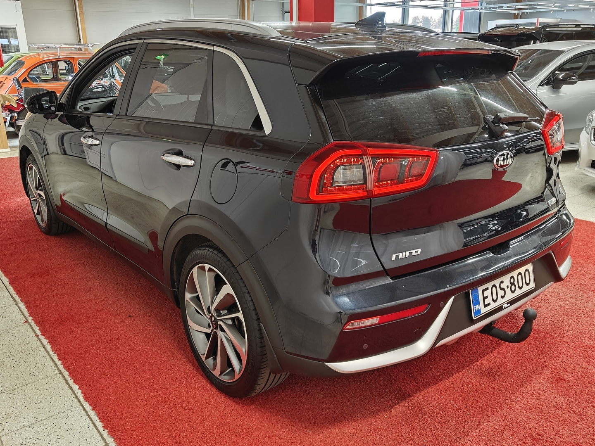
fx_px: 533
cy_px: 223
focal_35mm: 31
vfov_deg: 45.4
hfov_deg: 58.4
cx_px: 298
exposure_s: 1/50
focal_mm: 5.59
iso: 125
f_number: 1.8
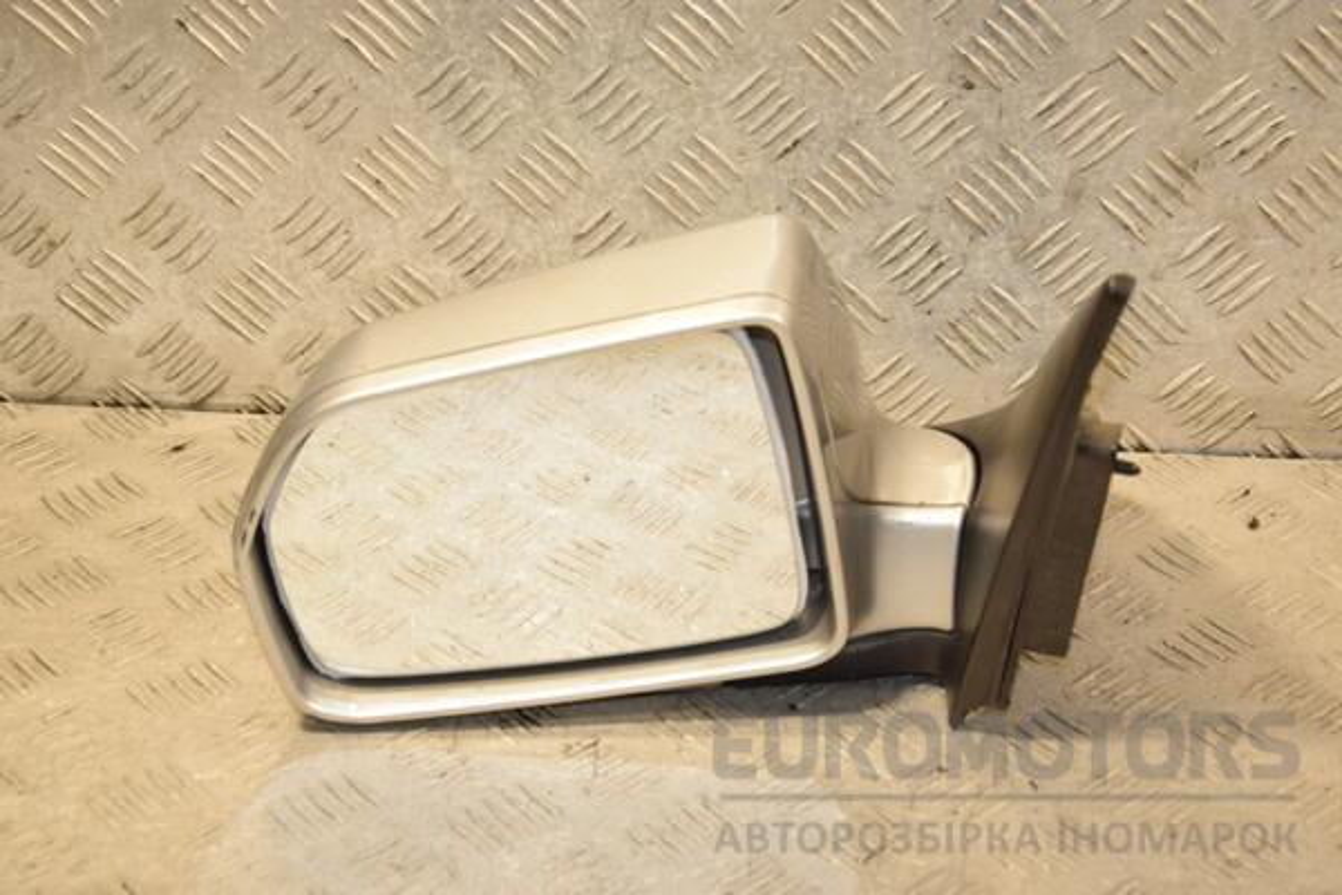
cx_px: 671
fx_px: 2796
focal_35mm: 75
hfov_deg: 27.0
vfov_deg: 18.2
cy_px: 448
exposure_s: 1/200
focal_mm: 50
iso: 800
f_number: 6.3
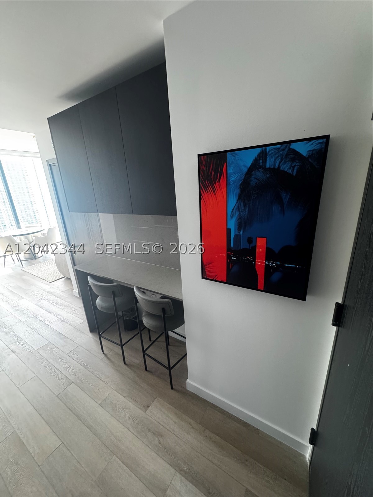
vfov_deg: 102.1
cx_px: 186
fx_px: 201
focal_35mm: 14
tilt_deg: -17.5
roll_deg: +2.9
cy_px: 248
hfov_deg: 85.7
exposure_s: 1/60
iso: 320
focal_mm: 2.22
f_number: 2.2
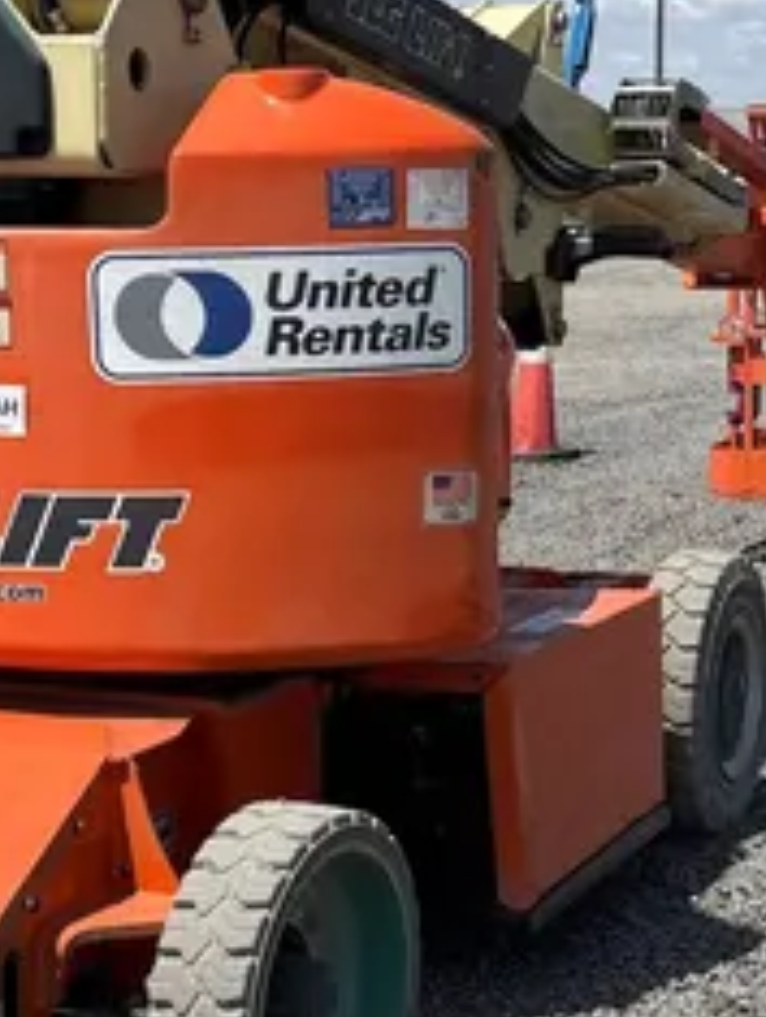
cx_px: 402
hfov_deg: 18.3
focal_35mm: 81
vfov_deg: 24.0
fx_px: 2383
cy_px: 647
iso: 50
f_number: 1.6
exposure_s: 1/4082
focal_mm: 5.96
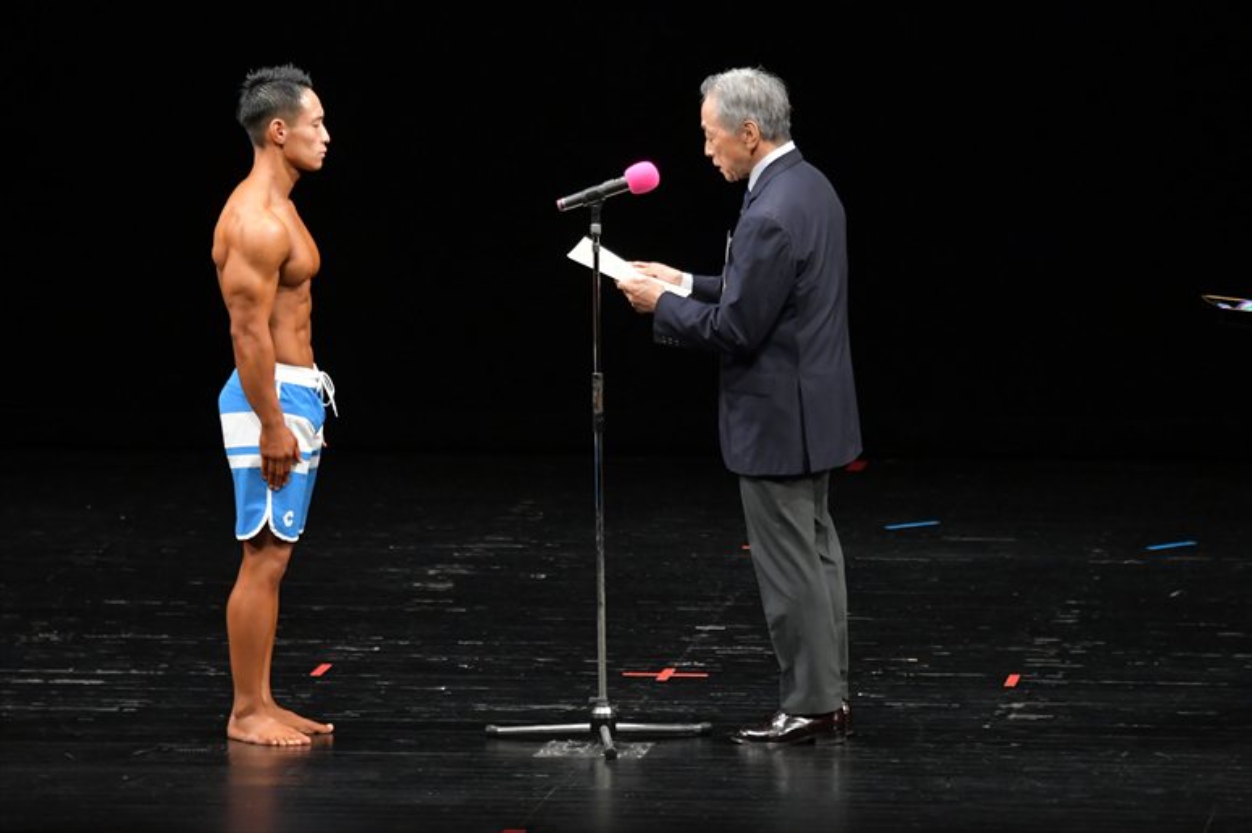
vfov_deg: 5.1
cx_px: 626
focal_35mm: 270
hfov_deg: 7.6
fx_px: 9386
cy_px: 416
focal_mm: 180
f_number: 5.6
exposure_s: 1/400
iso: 3200
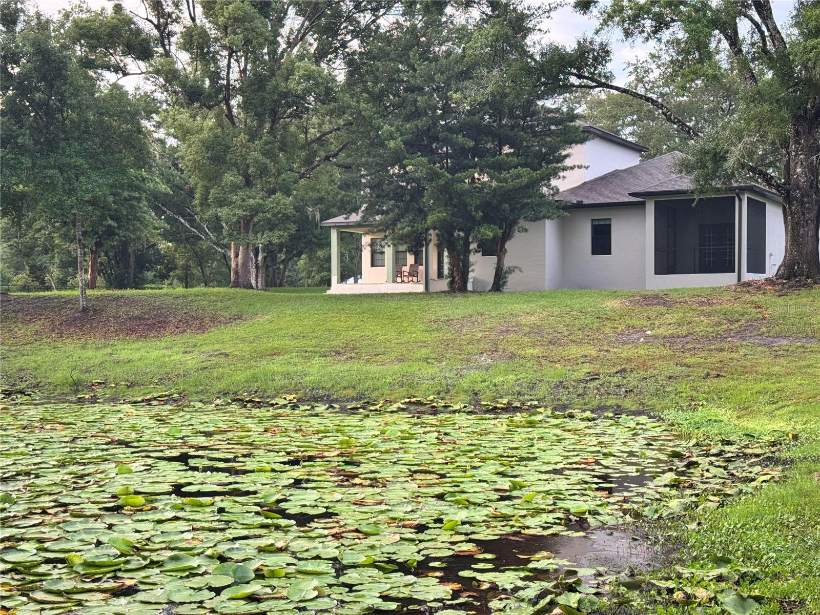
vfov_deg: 30.3
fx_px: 1137
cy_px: 308
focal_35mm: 48
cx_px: 410
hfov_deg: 39.7
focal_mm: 6.76
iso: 100
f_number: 1.78
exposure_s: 1/87
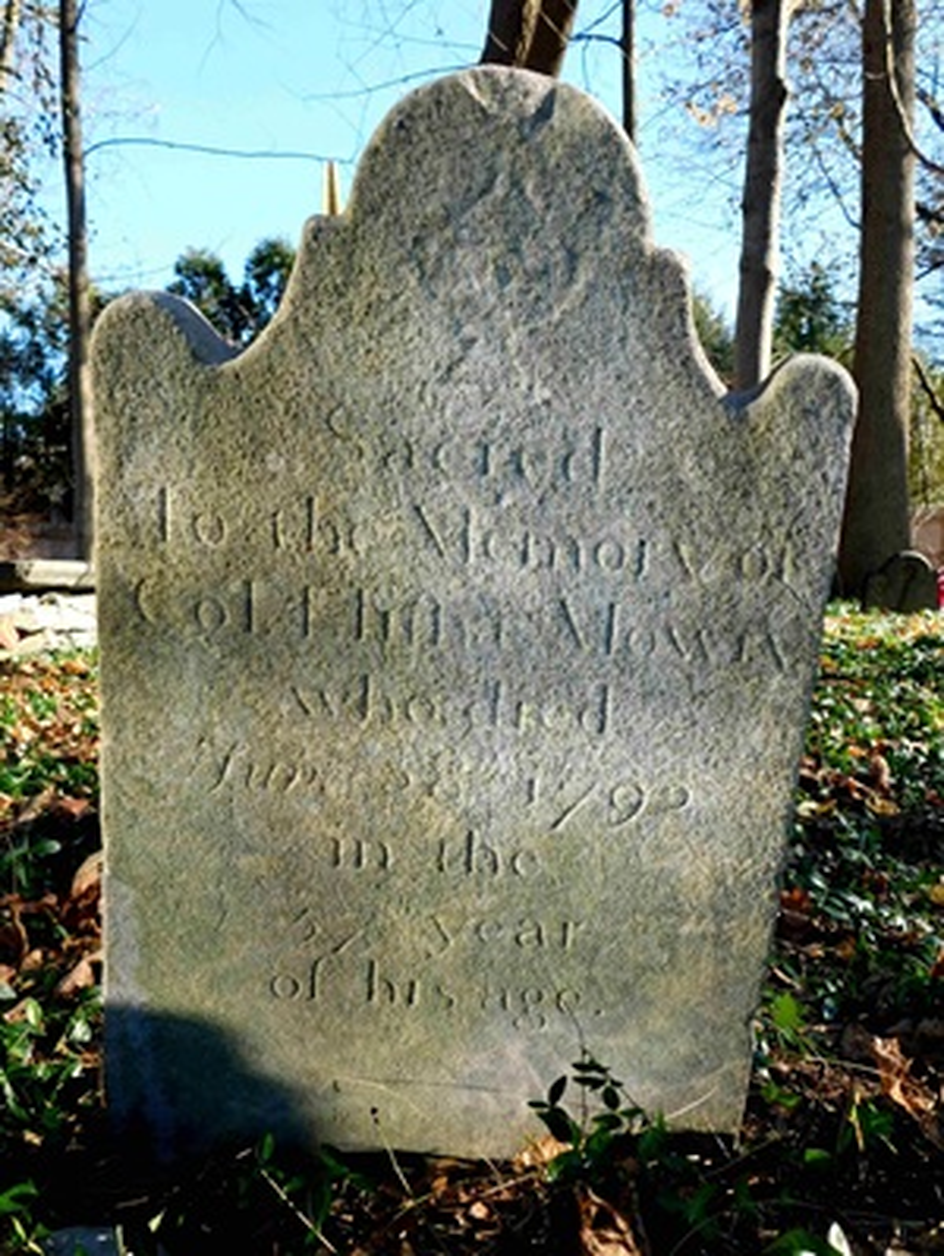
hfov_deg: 46.9
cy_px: 628
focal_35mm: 30
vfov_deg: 59.9
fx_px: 1089
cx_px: 472
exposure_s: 1/400
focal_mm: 5.3
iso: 125
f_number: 3.2
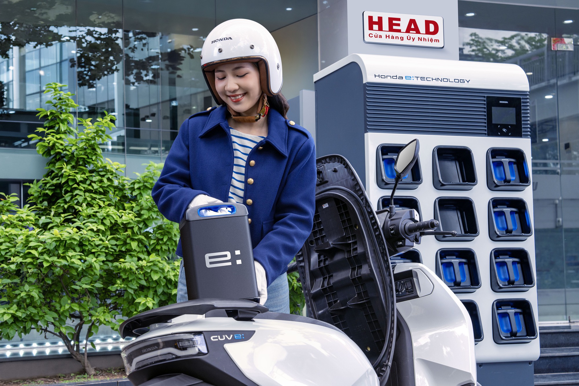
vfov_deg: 21.9
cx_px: 290
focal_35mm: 62
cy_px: 193
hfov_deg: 32.4
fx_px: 997
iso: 400
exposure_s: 1/125
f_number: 8
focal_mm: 62
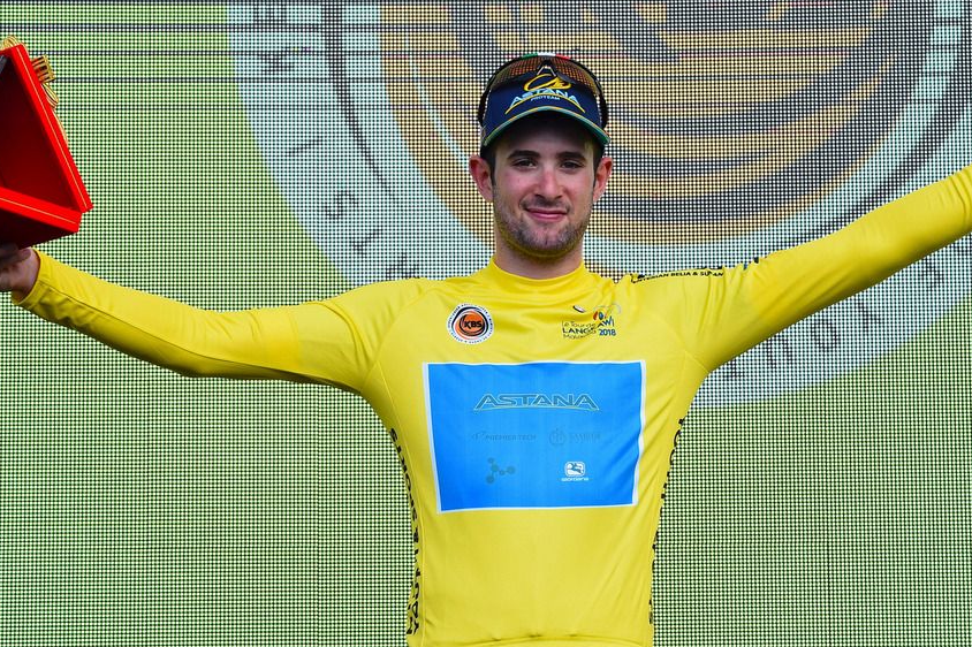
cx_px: 529
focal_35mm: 192
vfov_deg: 7.1
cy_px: 249
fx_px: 5182
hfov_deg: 10.7
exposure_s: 1/1000
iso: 400
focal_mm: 135
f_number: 5.6
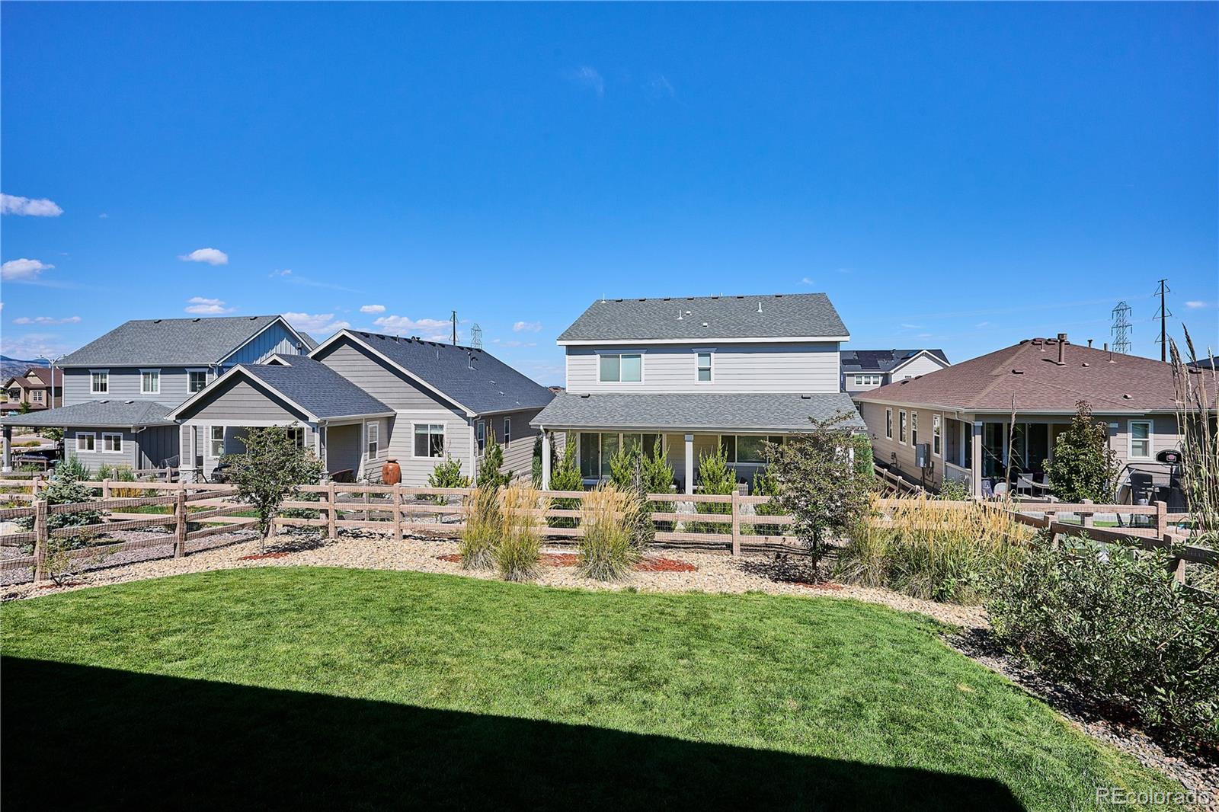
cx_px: 610
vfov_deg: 68.9
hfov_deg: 91.6
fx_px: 592
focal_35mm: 18
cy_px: 406
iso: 400
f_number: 10
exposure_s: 1/1000
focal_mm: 17.5
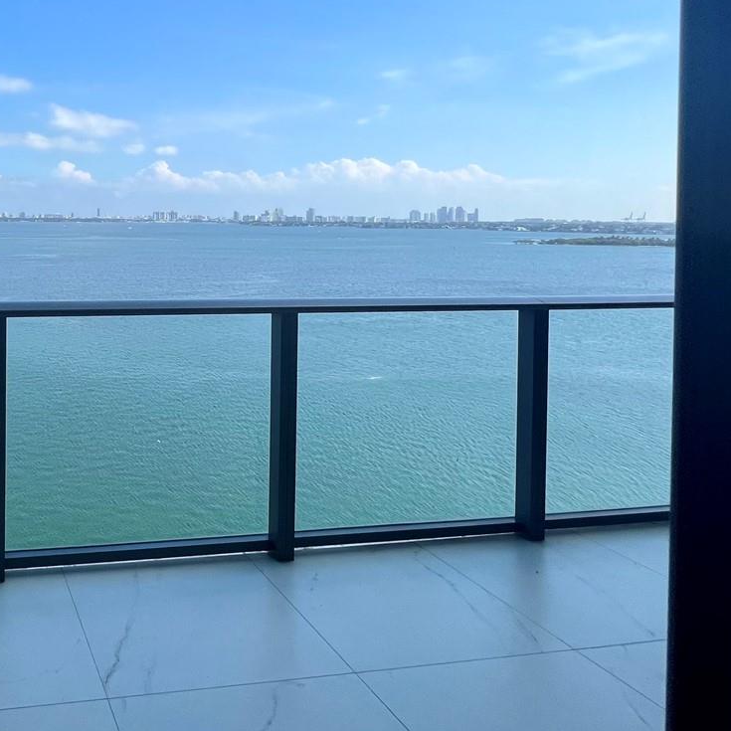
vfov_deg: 60.8
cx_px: 40
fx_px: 597
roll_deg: +0.0
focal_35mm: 25
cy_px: 223
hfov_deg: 53.0
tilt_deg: +0.2
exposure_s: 1/2016
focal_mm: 1.57
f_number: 1.8
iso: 32
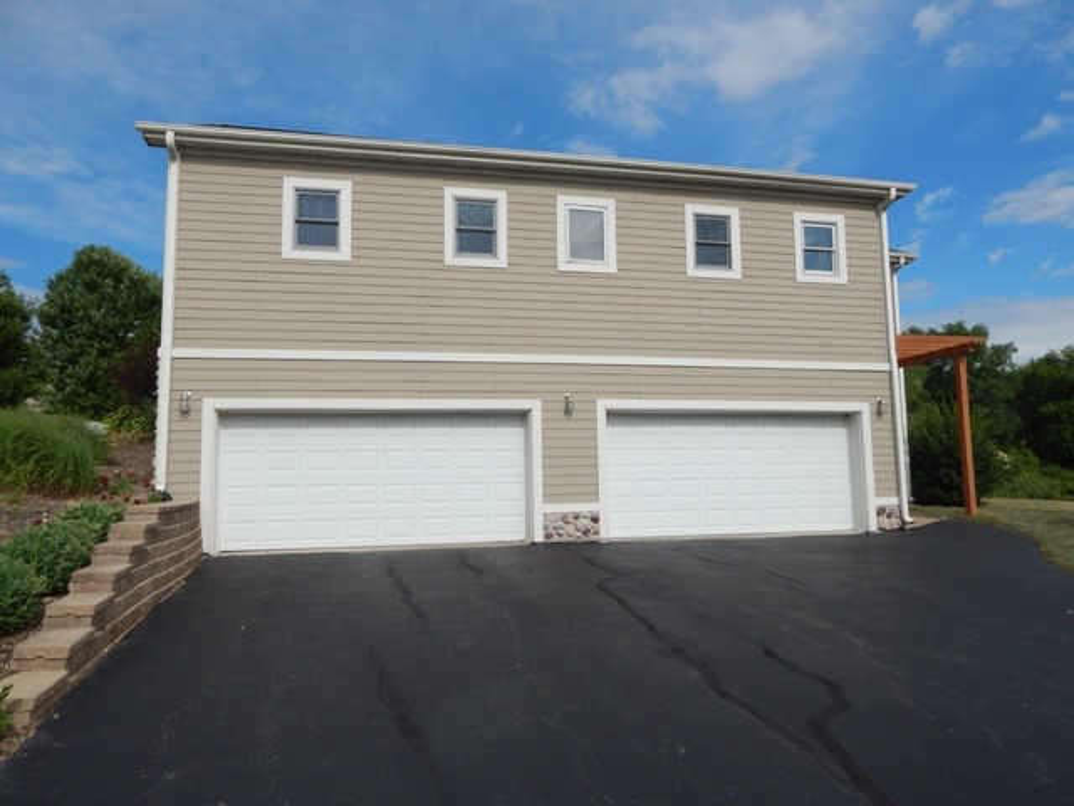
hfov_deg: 73.9
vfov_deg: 58.9
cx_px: 537
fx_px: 714
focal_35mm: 23
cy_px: 403
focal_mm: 4
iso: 125
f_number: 6
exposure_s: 1/800
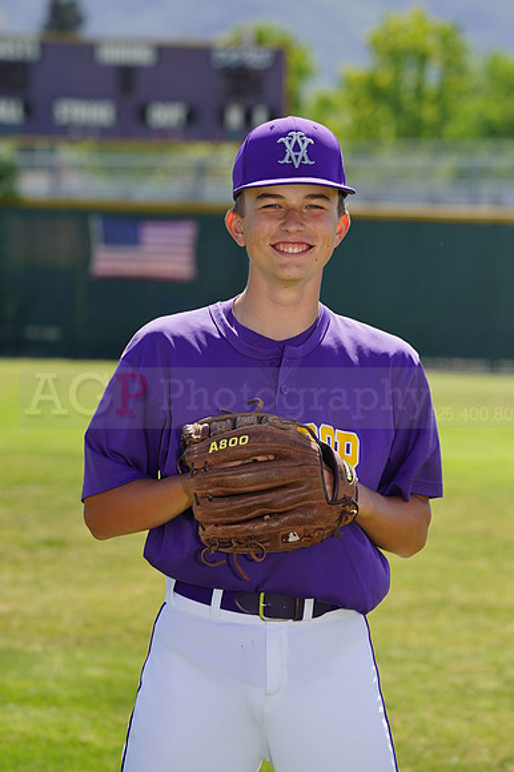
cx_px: 257
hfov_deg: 6.8
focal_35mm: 203
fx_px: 4352
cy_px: 386
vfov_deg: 10.1
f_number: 8
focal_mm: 203
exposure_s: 1/250
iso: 100
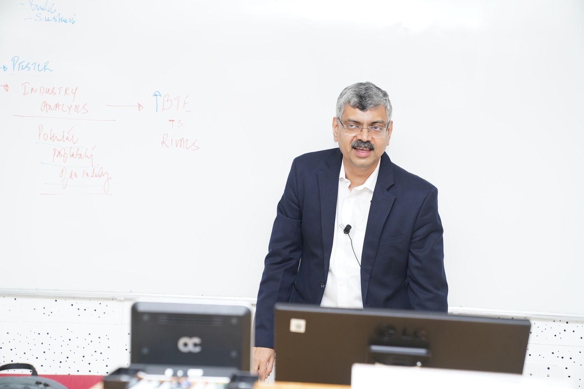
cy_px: 194
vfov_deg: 19.5
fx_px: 1135
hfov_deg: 28.8
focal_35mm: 70
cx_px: 292
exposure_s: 1/200
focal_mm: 70
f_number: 3.5
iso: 500
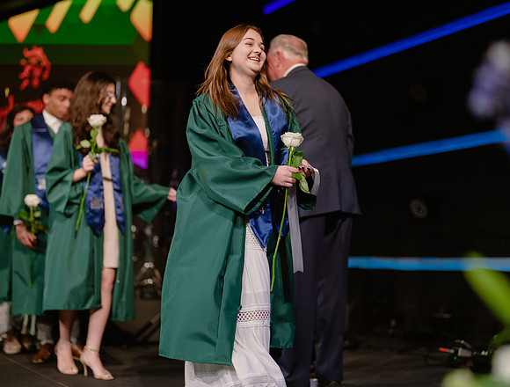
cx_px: 258
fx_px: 893
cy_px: 178
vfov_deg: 24.4
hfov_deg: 31.9
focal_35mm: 60
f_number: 1.2
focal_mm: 50
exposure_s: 1/320
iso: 500
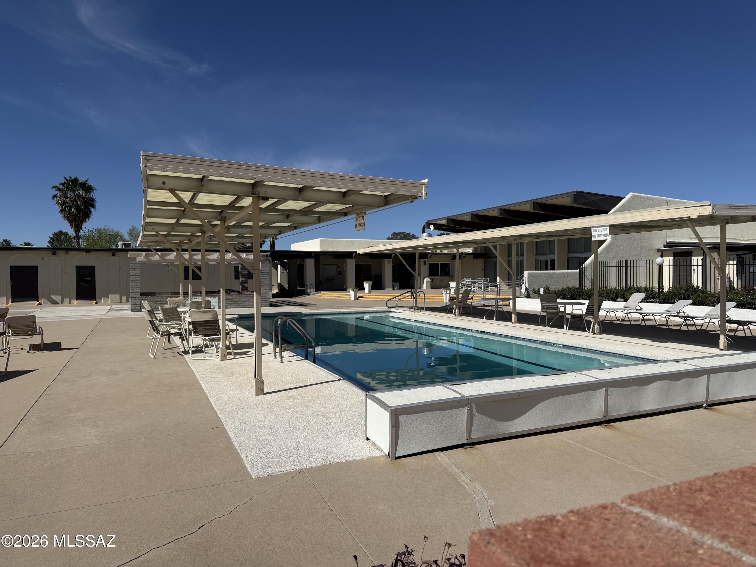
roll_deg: +0.3
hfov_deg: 71.6
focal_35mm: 24
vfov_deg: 56.8
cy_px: 284
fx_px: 524
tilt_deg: +0.1
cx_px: 378
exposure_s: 1/11905
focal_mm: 6.76
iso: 80
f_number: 1.78
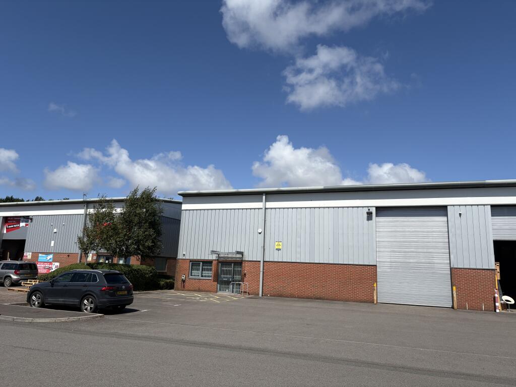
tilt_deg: +12.6
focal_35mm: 26
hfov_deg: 67.3
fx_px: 388
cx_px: 258
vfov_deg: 53.1
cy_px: 194
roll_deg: -1.0
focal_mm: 5.96
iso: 50
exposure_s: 1/6993
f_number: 1.6
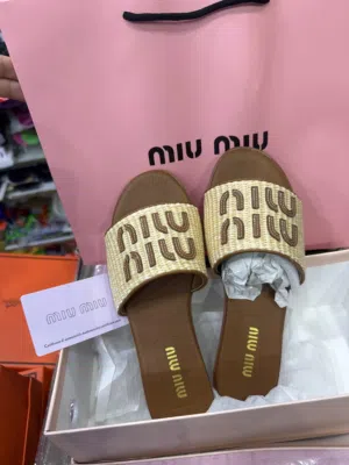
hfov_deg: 56.8
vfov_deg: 71.6
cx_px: 174
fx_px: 323
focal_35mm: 24
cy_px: 232
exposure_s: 1/100
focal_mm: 6.76
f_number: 1.78
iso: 80
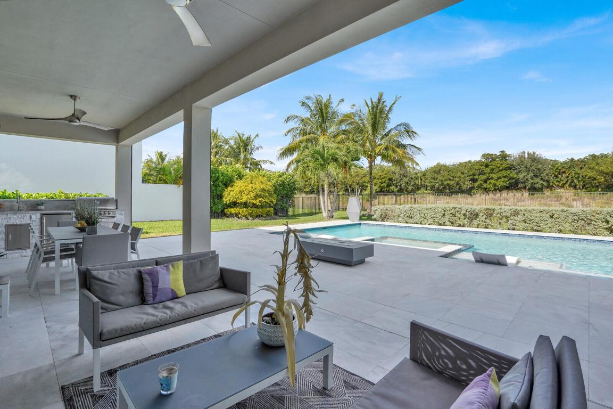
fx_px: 272
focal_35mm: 16
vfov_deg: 73.7
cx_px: 306
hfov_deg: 96.7
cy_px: 204
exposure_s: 1/500
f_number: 8
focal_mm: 16
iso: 800
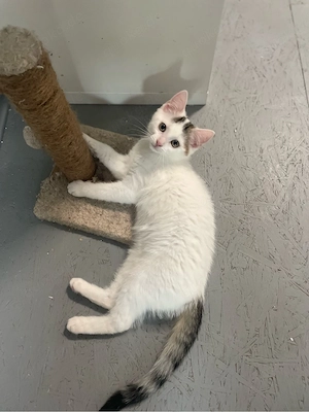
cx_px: 154
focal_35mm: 26
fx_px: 309
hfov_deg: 53.1
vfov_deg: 67.3
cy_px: 206
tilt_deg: -69.1
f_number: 1.6
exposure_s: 1/50
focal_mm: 4.2
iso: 320
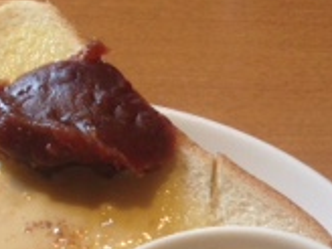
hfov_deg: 15.1
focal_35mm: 129
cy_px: 453
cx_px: 302
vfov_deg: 10.7
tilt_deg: -58.8
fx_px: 1237
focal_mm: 4.12
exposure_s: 1/120
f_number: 2.4
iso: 80
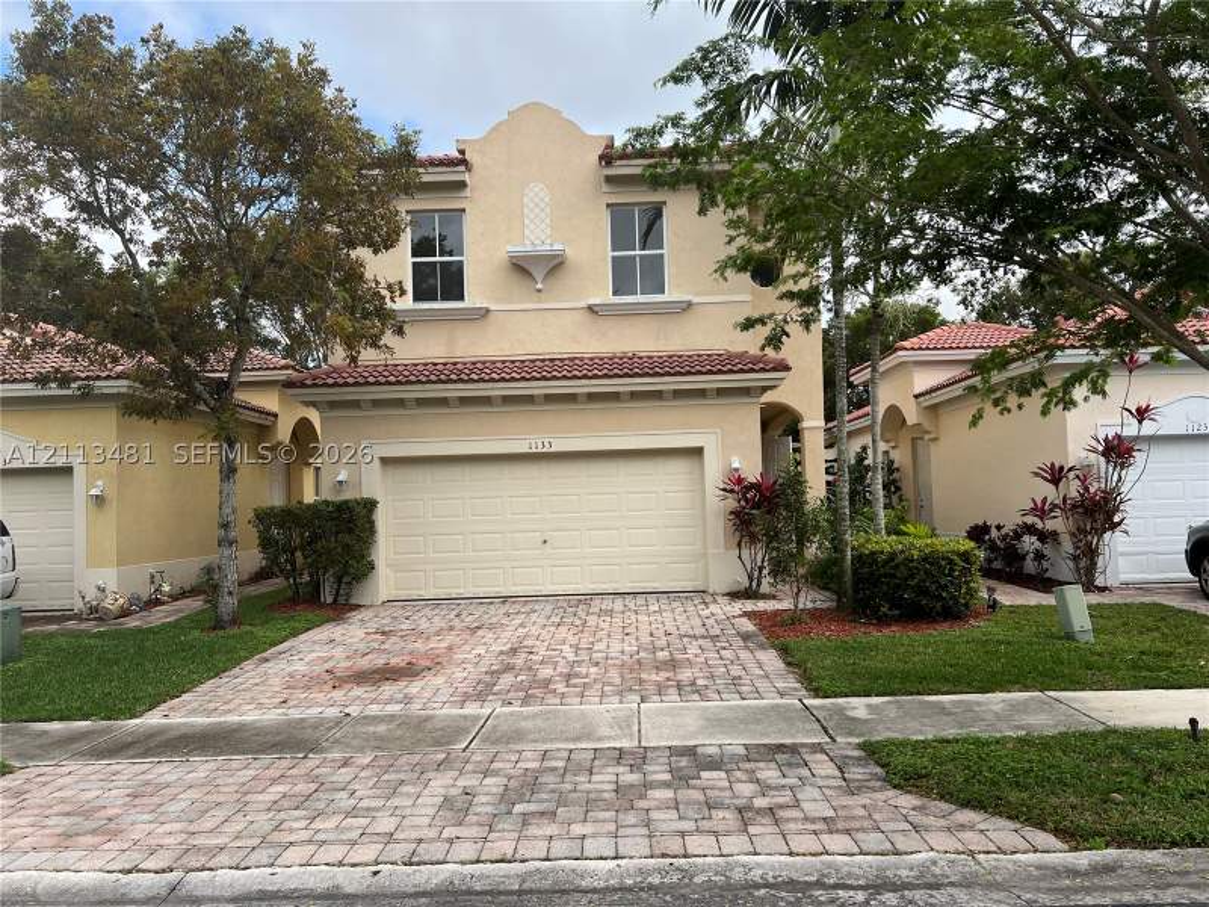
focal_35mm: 26
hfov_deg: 67.3
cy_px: 454
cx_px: 604
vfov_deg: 53.1
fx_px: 908
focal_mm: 5.7
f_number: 1.5
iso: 50
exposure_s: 1/2165
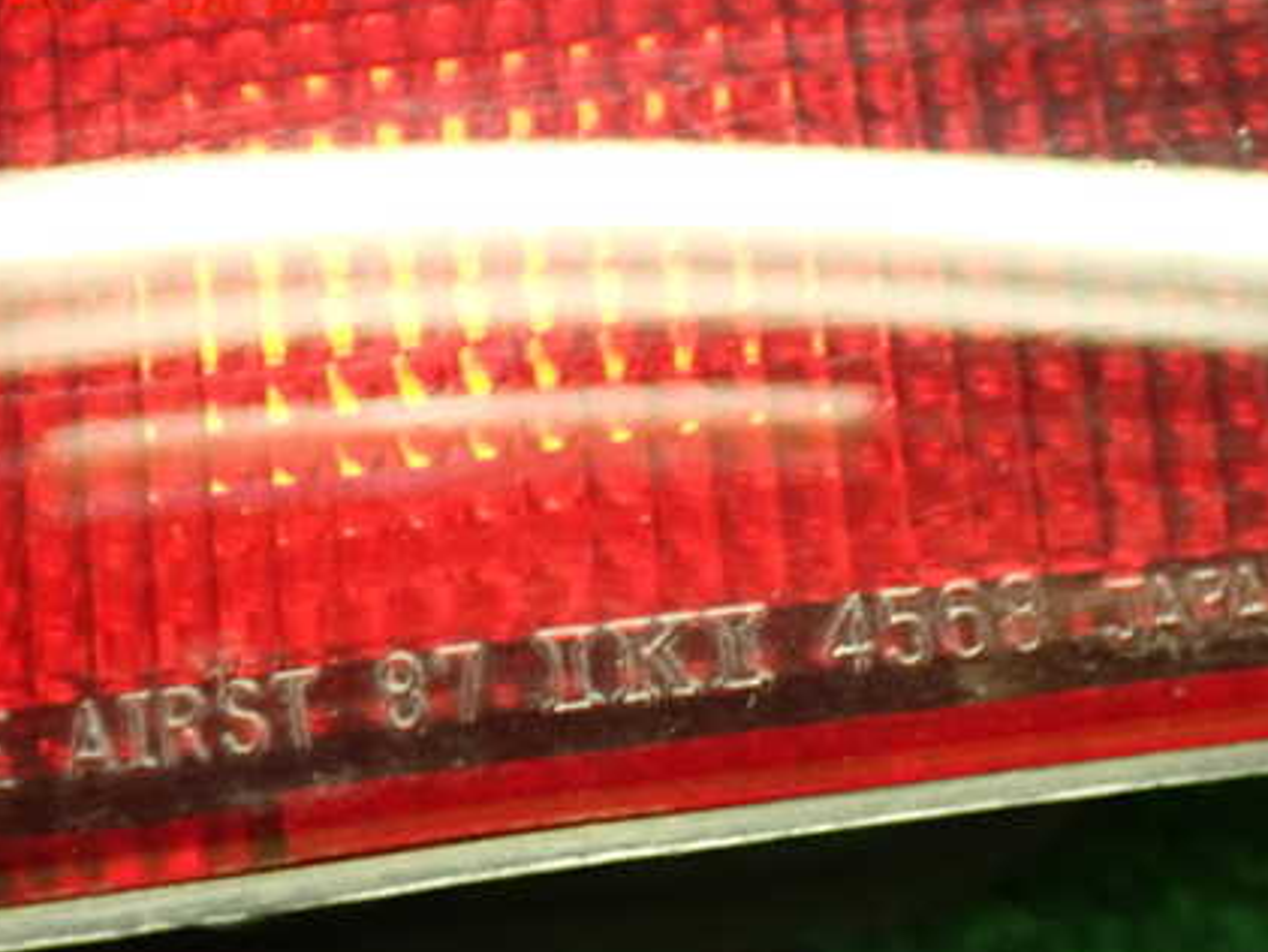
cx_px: 687
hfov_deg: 28.9
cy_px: 639
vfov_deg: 21.9
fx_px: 2455
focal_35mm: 67
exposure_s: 1/20
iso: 800
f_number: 3.1
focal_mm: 8.4
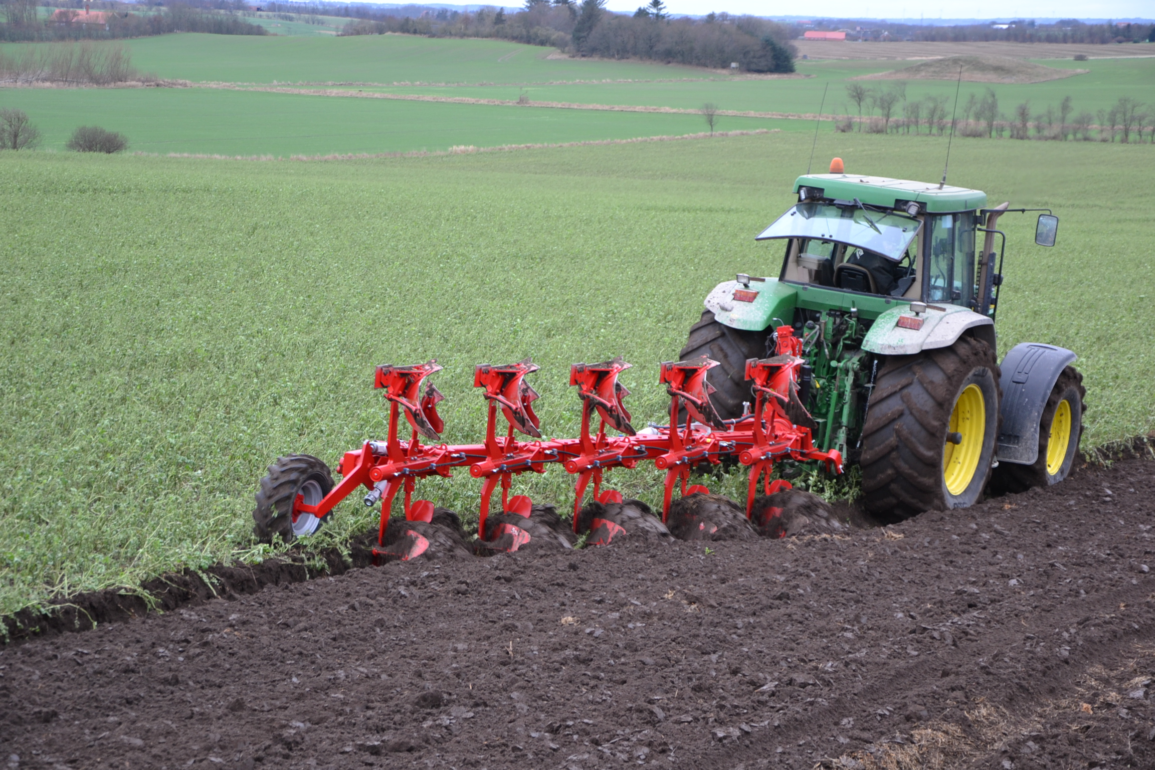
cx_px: 578
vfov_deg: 14.7
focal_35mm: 93
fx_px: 2984
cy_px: 385
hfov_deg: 21.9
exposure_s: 1/60
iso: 400
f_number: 5.3
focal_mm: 62
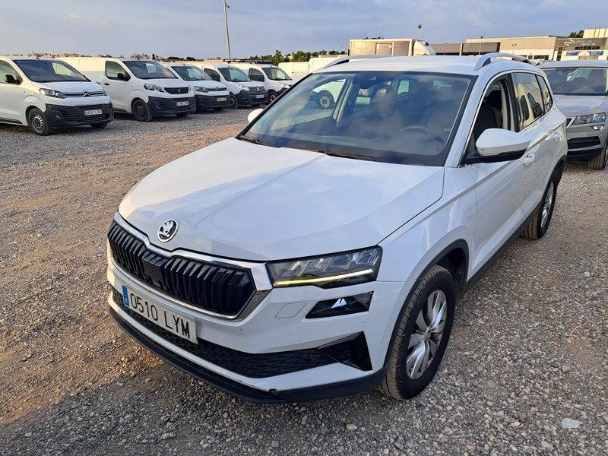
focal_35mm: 24
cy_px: 228
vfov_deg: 56.8
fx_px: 422
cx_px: 304
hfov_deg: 71.6
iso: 50
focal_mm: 5.23
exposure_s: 1/235
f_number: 1.8
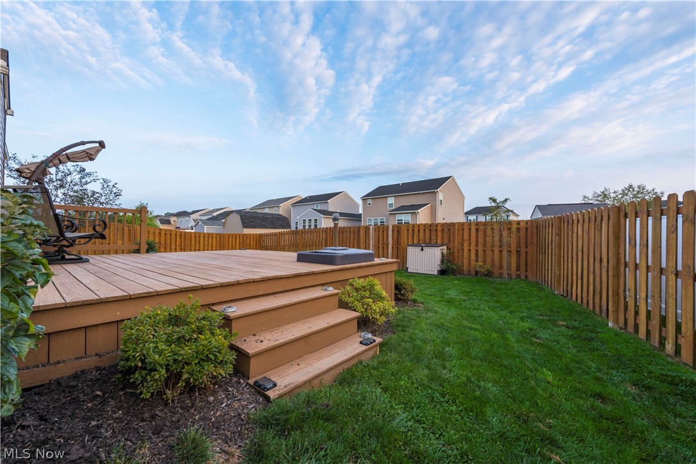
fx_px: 271
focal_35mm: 14
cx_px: 348
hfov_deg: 104.2
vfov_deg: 81.2
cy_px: 232
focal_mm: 14
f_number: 9
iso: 200
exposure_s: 1/125
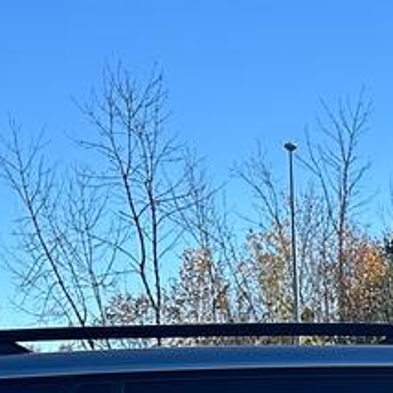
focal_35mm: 127
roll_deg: +0.5
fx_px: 1631
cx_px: 536
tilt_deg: -11.8
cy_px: 784
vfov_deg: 12.2
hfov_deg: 13.2
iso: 80
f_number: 1.78
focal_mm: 6.86
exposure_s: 1/1845
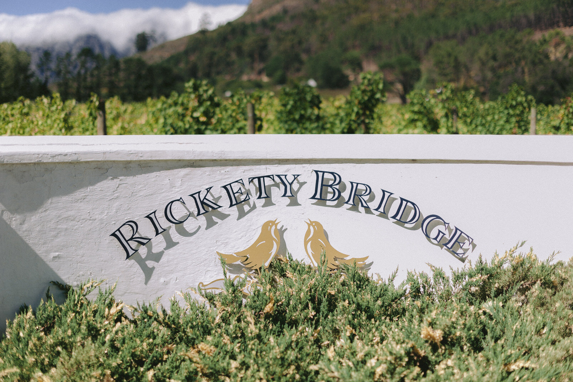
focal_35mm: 50
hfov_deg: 39.6
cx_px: 286
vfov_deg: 27.0
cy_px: 191
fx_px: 795
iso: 100
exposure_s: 1/8000
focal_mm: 50
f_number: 2
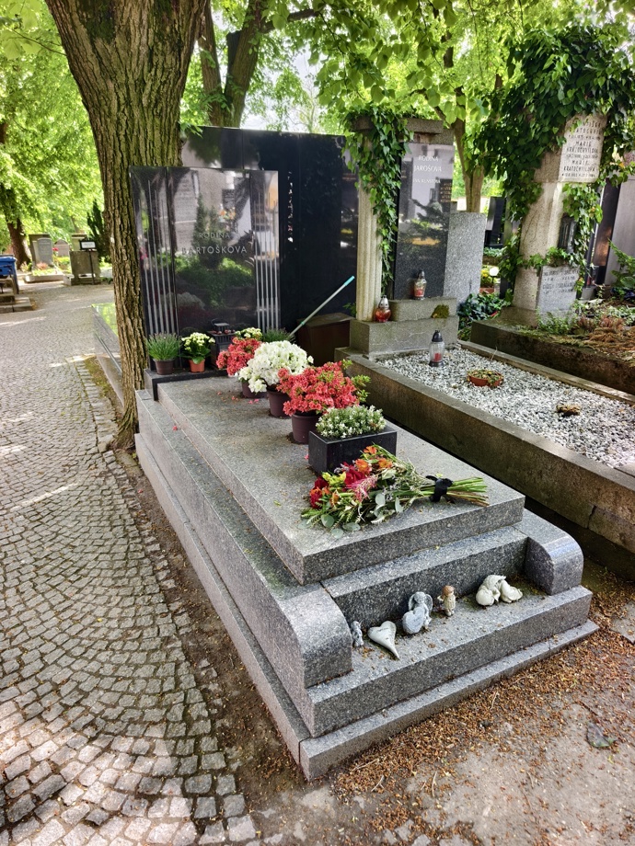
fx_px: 563
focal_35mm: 23
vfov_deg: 73.9
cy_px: 423
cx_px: 318
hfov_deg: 58.9
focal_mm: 8.67
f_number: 1.75
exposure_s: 1/47.4
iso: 50
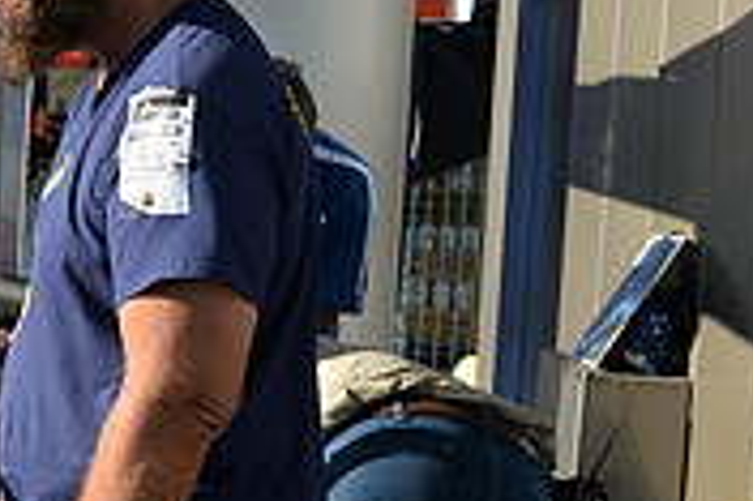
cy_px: 229
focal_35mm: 79
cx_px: -376
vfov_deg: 17.2
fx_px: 1651
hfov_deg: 21.5
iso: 100
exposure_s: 1/500
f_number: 5
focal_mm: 24
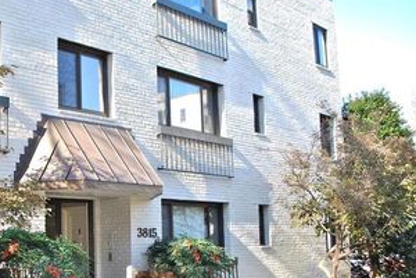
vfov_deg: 29.6
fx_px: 520
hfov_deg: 41.4
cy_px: 193
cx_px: 72
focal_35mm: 45
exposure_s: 1/200
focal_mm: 18
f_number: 4
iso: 100
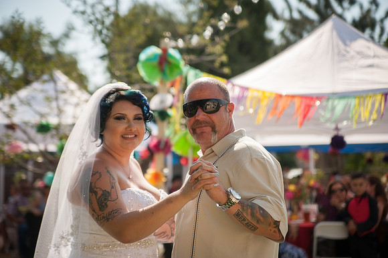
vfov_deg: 18.2
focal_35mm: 75
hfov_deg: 27.0
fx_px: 808
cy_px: 129
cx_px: 194
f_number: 2.8
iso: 200
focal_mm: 75
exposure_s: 1/3200
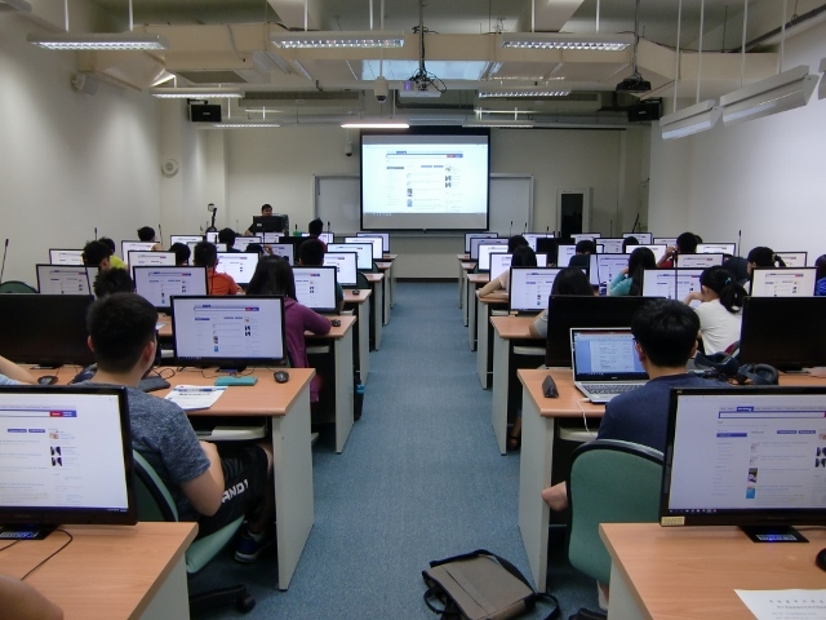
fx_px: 668
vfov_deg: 49.7
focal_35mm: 28
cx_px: 413
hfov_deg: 63.4
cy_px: 310
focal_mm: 4.9
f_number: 2.6
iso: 160
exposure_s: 1/60
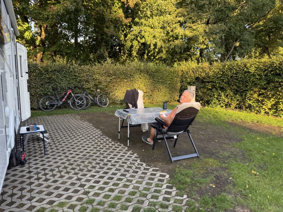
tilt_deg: -6.1
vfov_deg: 56.8
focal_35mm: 24
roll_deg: -0.2
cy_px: 106
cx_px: 142
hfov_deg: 71.6
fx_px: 196
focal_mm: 6.76
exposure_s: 1/230
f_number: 1.78
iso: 100
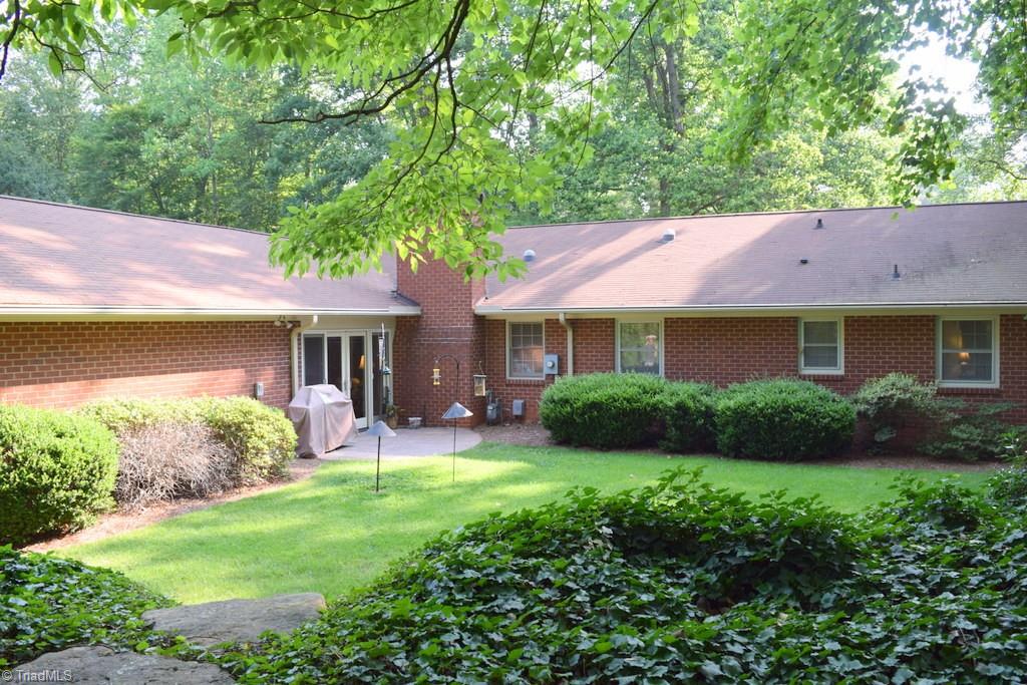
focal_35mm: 27
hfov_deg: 67.4
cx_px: 514
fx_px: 770
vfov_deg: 47.9
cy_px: 342
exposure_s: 1/160
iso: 400
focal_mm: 18
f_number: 6.3
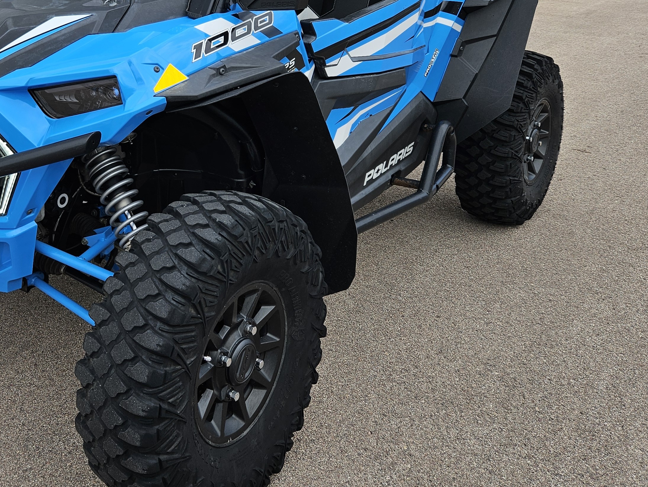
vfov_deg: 33.4
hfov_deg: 43.7
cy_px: 101
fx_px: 786
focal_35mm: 42
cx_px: 180
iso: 25
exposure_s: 1/1276
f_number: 1.8
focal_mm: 5.4
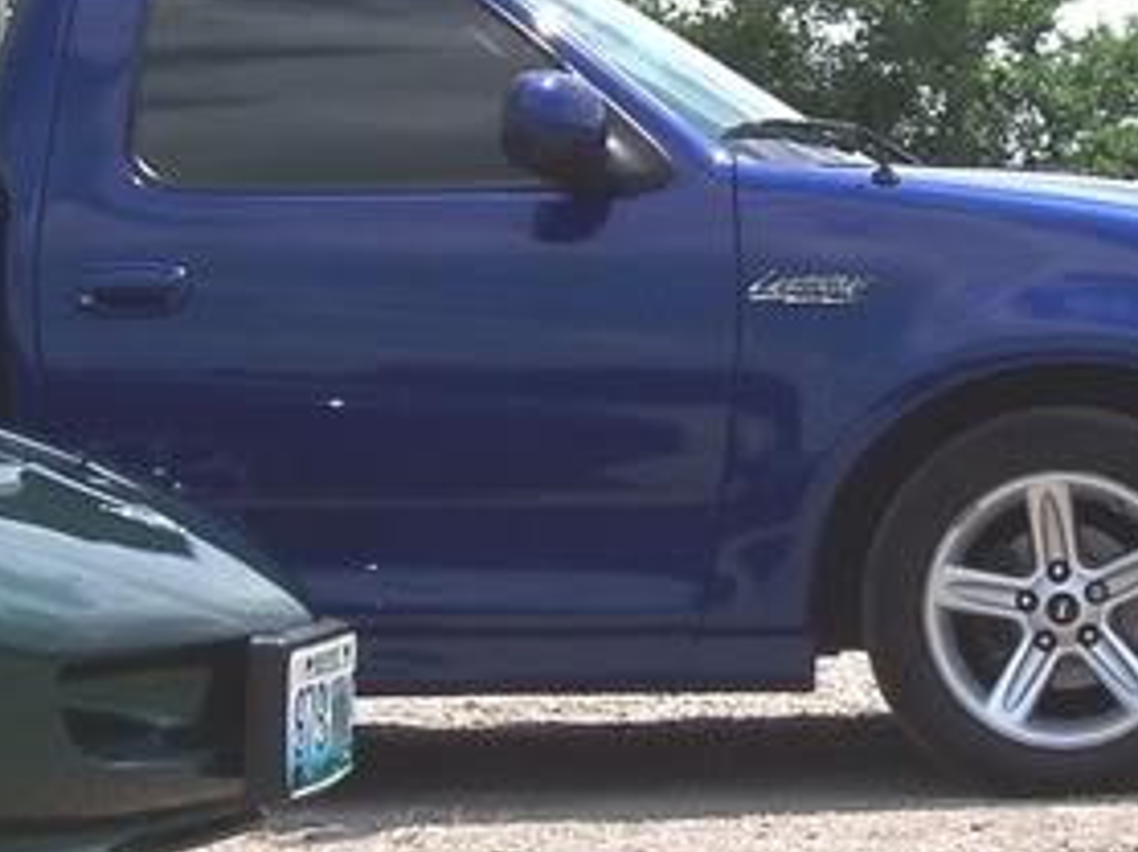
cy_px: 467
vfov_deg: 15.1
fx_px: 3219
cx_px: 704
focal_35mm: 98
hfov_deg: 20.0
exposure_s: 1/1000
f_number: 5.6
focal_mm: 5.6
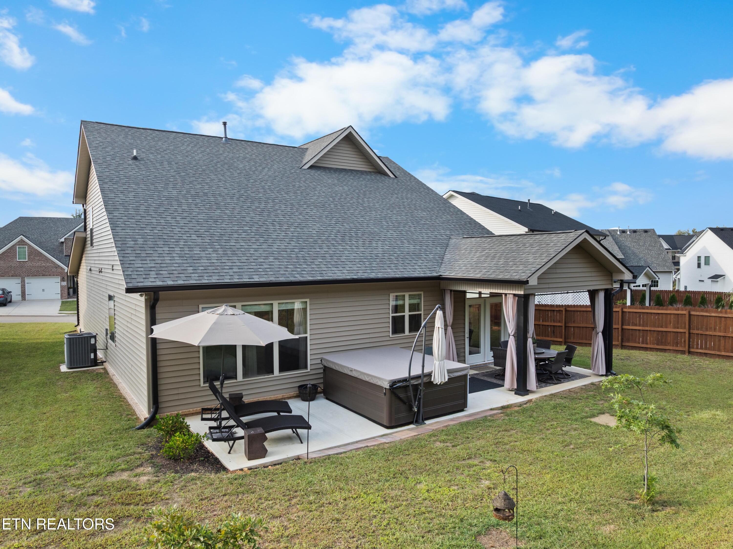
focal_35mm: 24
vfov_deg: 56.8
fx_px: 508
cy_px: 274
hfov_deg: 71.6
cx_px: 366
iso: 160
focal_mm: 12.29
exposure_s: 1/60
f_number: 2.8
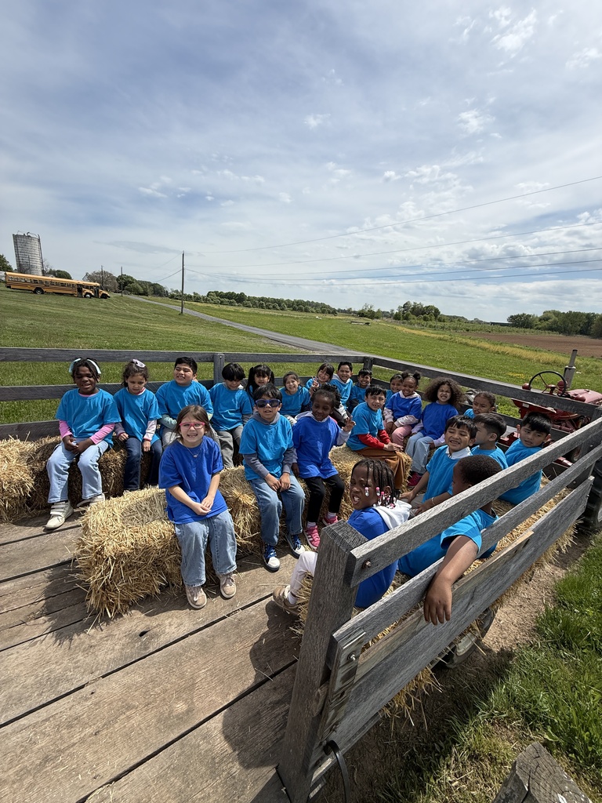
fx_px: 325
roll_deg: -5.6
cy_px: 402
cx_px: 301
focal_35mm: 14
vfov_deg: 102.1
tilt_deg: -14.2
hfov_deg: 85.7
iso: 50
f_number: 2.2
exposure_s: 1/1901
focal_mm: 2.22
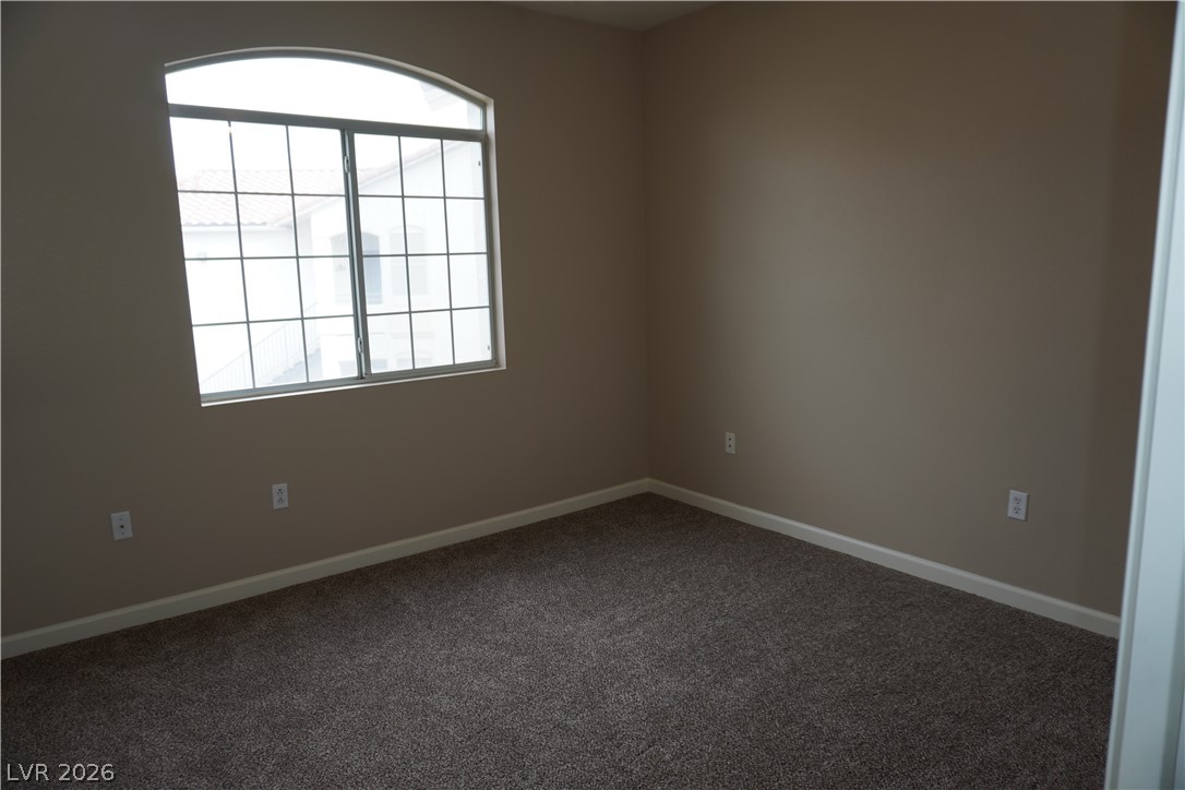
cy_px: 395
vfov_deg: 53.1
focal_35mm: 24
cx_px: 592
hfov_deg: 73.7
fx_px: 790
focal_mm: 16
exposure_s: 1/60
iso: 100
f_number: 4
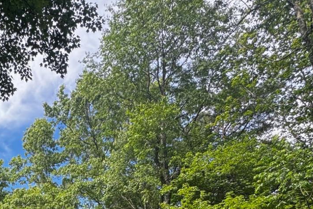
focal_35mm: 42
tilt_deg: +3.3
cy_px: 333
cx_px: 25
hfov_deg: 42.2
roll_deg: -0.9
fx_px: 365
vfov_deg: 23.6
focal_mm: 2.22
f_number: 2.2
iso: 40
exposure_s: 1/166
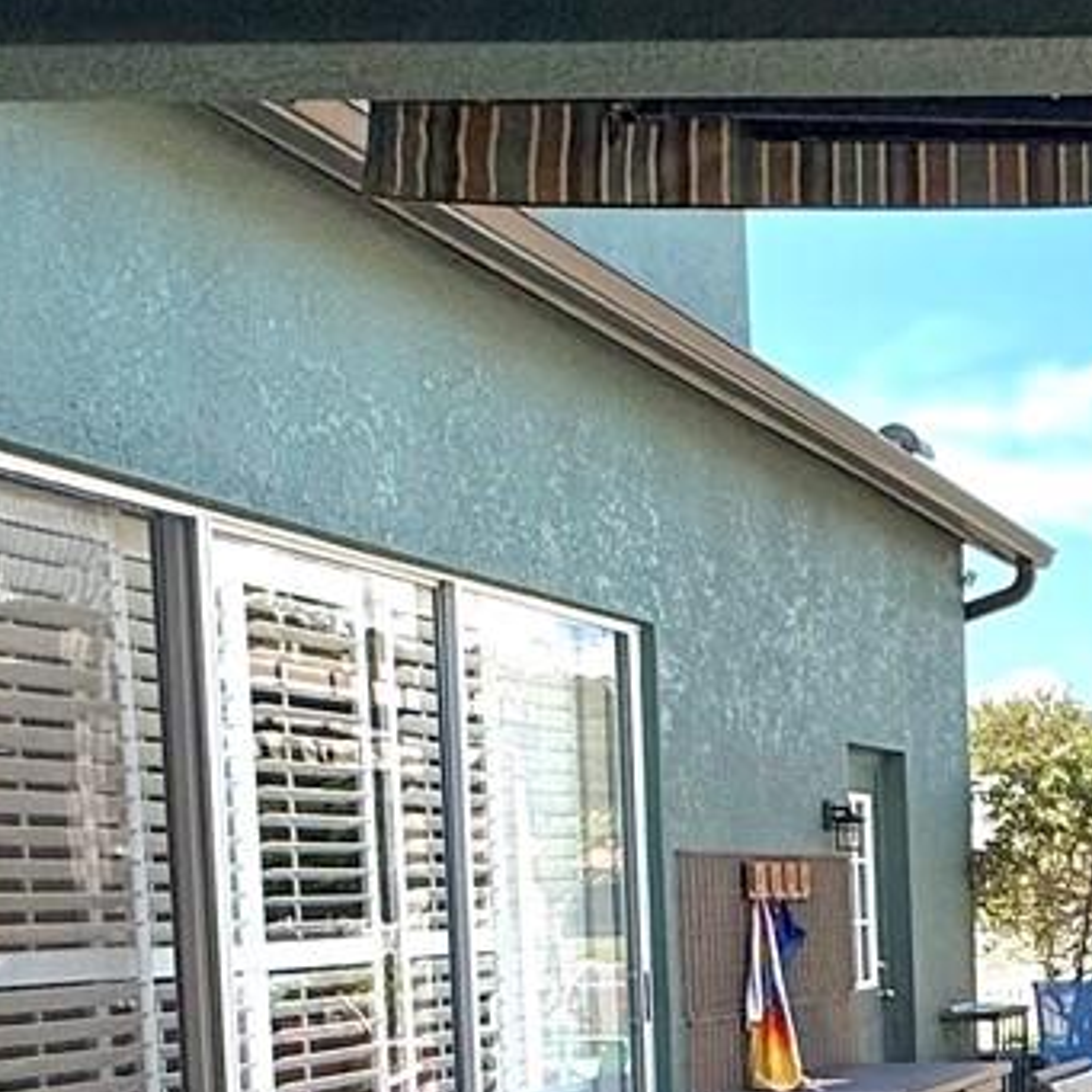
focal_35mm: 58
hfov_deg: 23.9
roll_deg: +1.5
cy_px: 986
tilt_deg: -2.1
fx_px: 2070
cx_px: 1601
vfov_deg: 28.4
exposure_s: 1/1901
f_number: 2.2
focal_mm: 2.22
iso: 50
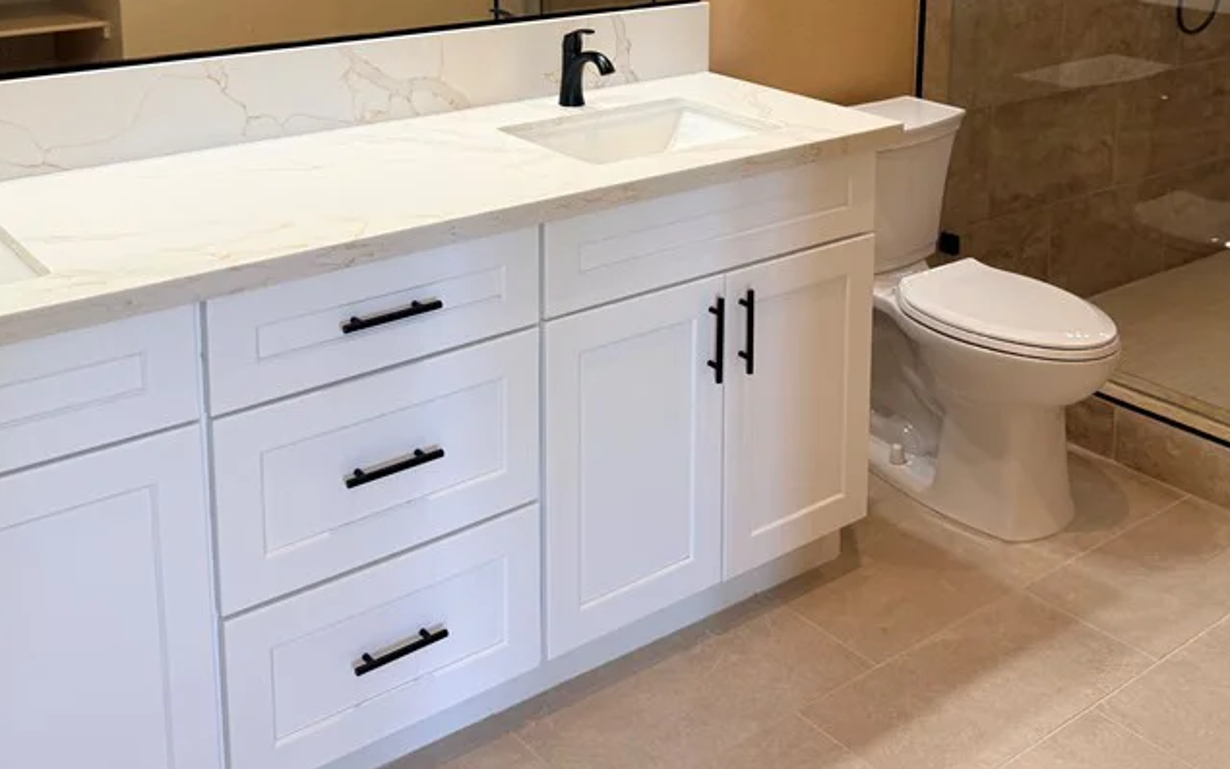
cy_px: 56
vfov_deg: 29.8
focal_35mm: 41
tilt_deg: -10.4
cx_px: 664
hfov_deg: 48.2
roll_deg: -0.4
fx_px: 1375
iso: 100
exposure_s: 1/133
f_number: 1.78
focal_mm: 6.76
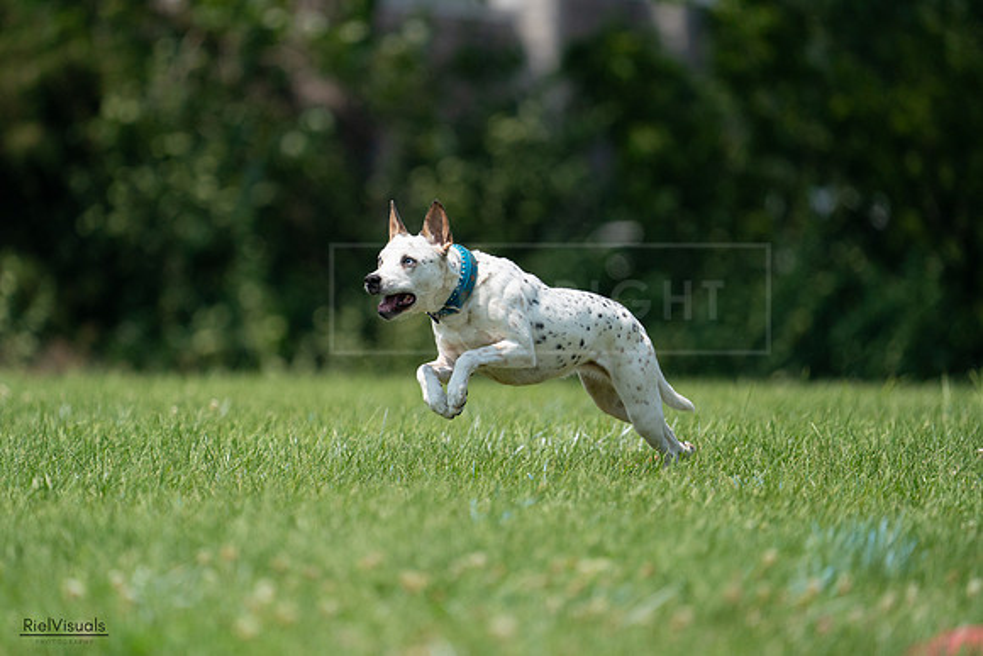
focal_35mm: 571
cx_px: 492
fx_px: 15594
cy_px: 328
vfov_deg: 2.4
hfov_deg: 3.6
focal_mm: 571
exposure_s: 1/4000
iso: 1000
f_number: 6.3
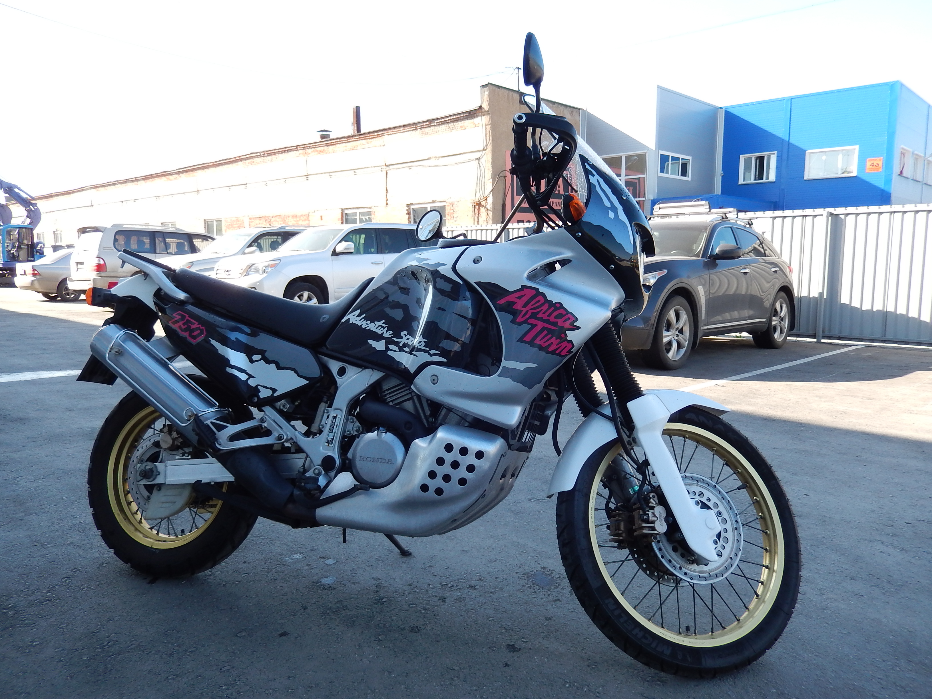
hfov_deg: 69.4
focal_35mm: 25
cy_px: 350
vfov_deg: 54.9
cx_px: 466
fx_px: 673
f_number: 3.4
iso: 125
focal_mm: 4.5
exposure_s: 1/320
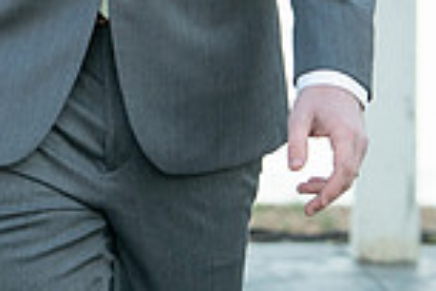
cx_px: -273
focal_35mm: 418
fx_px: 5062
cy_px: -196
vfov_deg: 3.3
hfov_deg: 4.9
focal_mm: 98
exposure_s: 1/250
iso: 640
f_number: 4
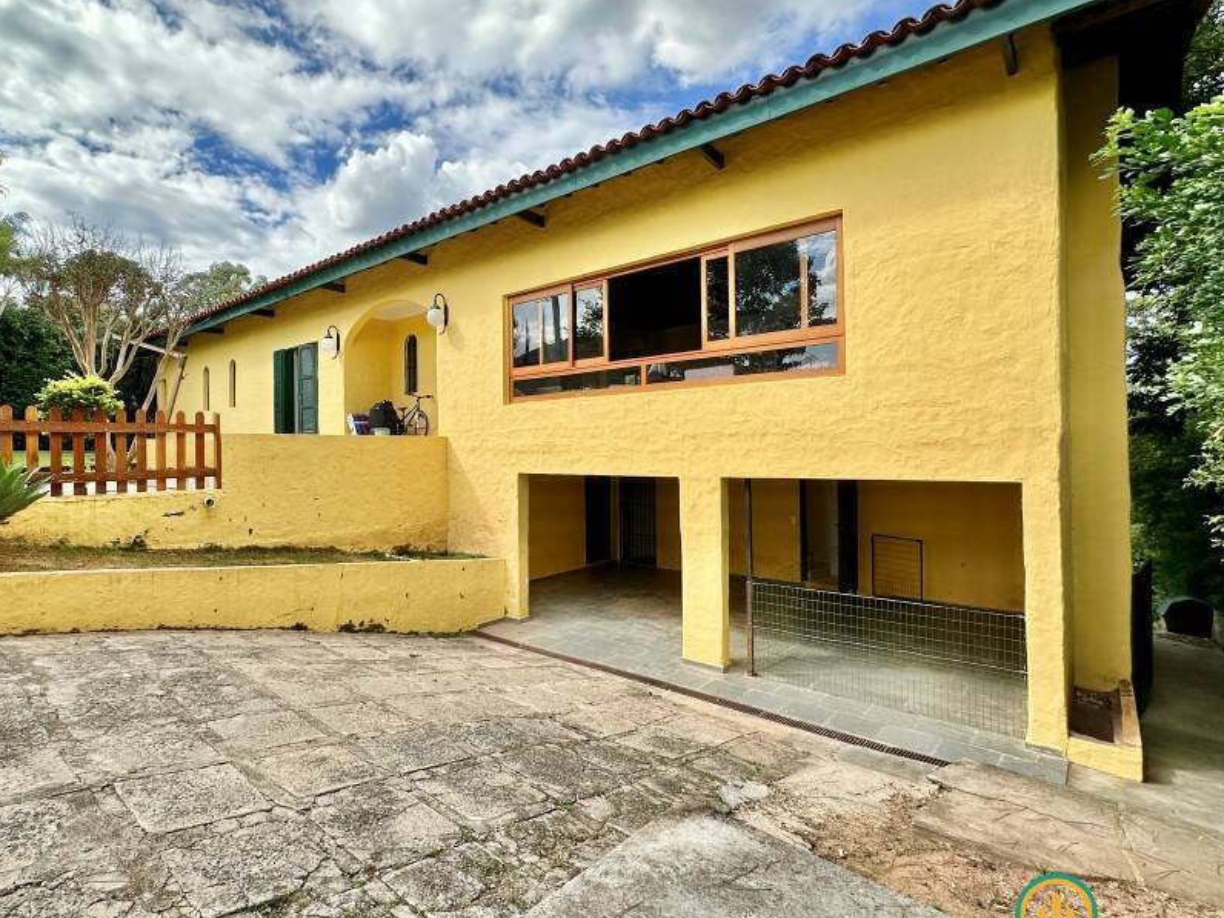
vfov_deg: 71.6
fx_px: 636
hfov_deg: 86.5
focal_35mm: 18
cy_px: 447
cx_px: 481
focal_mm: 2.22
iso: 50
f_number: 2.2
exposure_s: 1/924
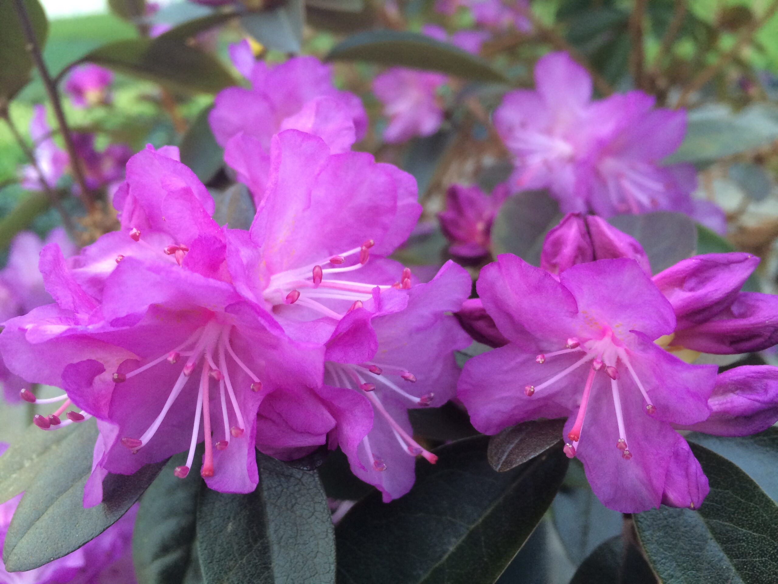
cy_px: 292
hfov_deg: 60.0
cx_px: 389
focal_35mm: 30
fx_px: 674
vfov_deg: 46.8
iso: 100
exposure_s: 1/30
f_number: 2.2
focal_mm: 4.12
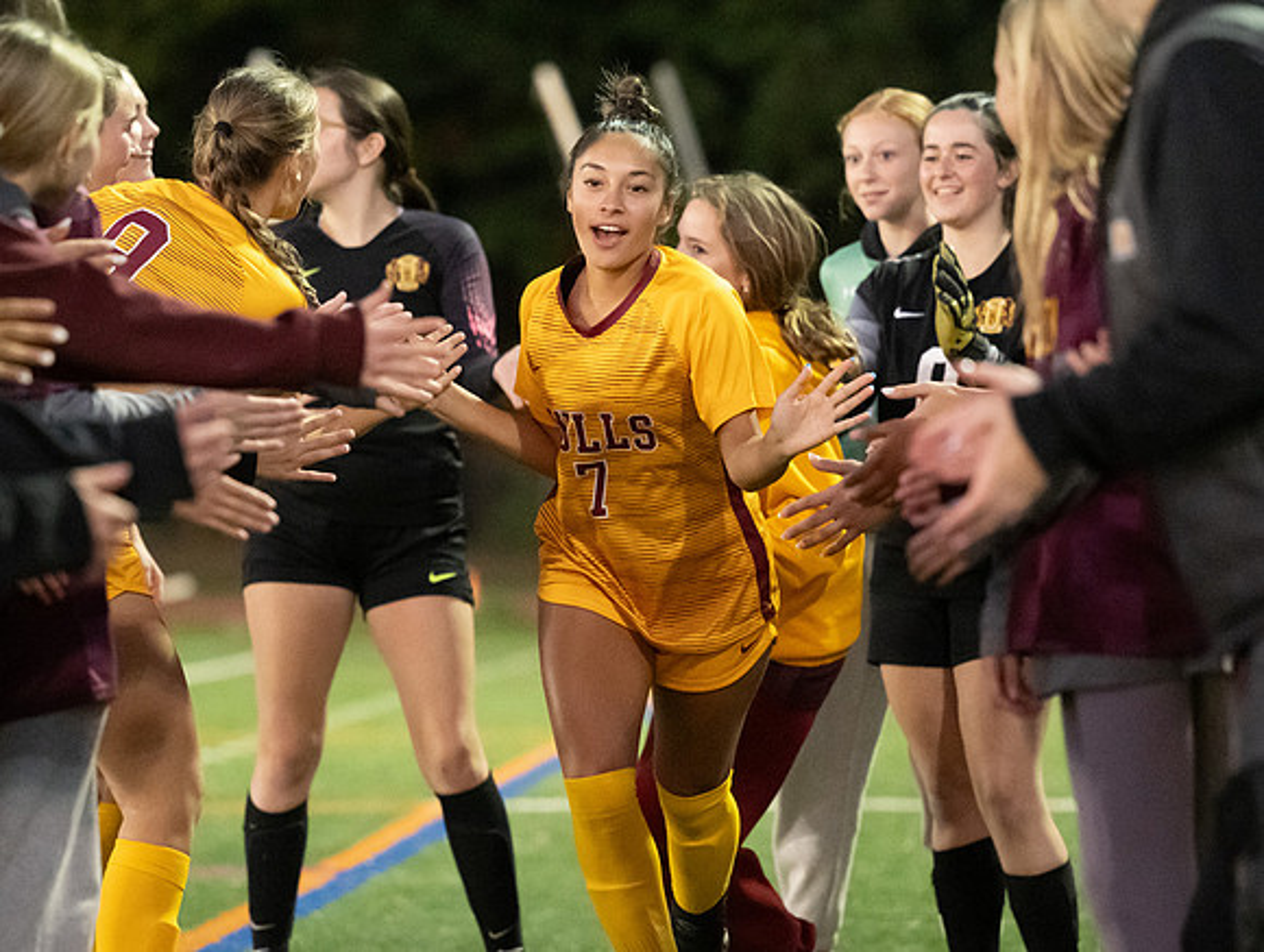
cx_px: 525
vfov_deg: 7.0
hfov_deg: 9.3
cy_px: 552
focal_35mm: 214
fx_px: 7809
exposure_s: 1/640
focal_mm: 130
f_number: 2.8
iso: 16000
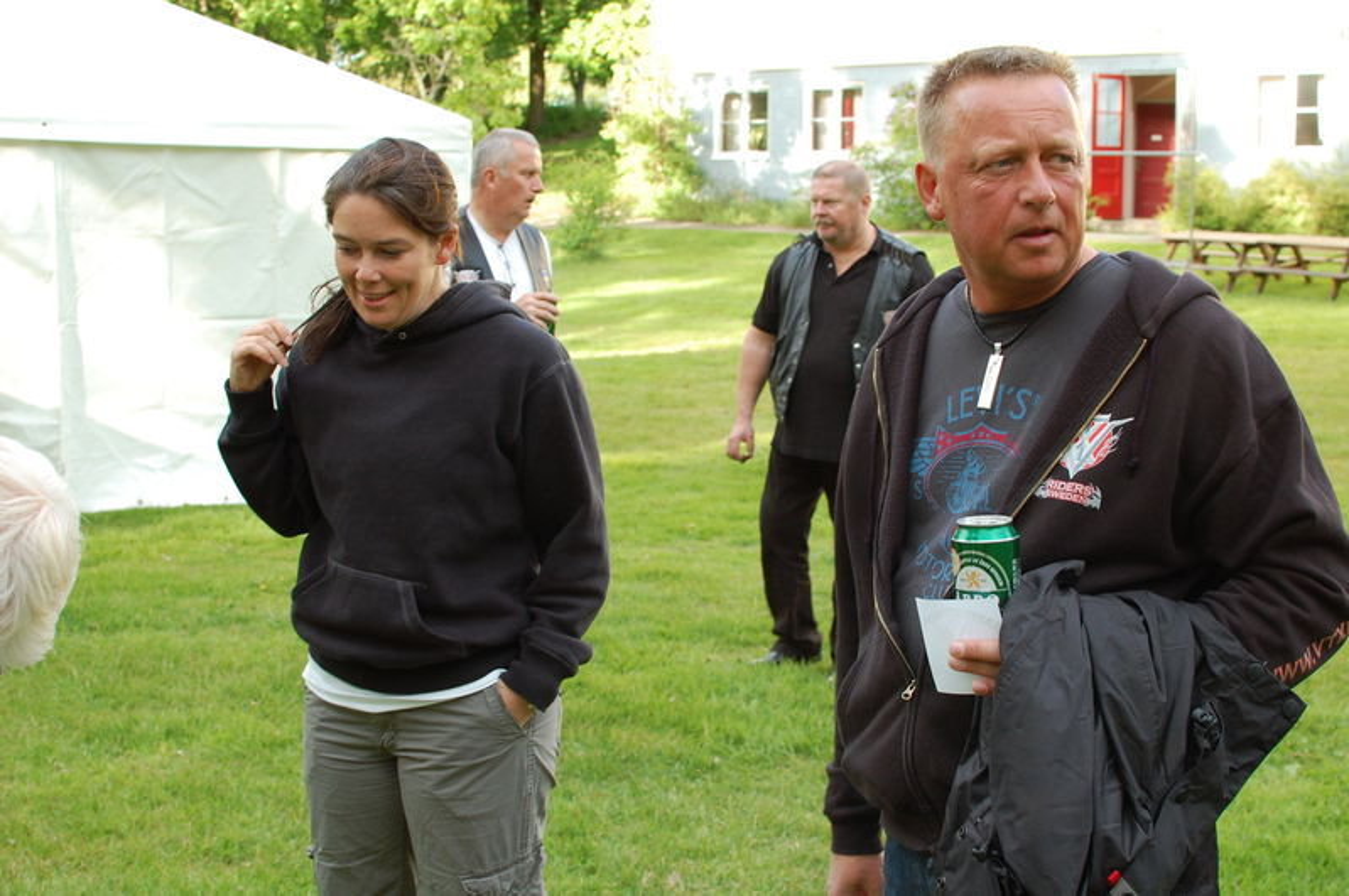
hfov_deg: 37.9
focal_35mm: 52
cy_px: 448
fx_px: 1965
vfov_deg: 25.7
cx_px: 674
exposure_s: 1/125
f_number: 5.6
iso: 400
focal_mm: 35
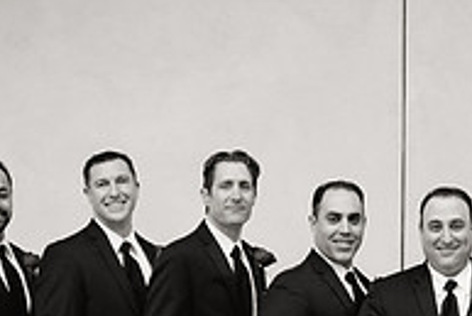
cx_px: 391
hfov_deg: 13.6
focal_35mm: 150
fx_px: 1968
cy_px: 311
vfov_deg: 9.1
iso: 1000
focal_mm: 50
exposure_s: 1/160
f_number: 3.2
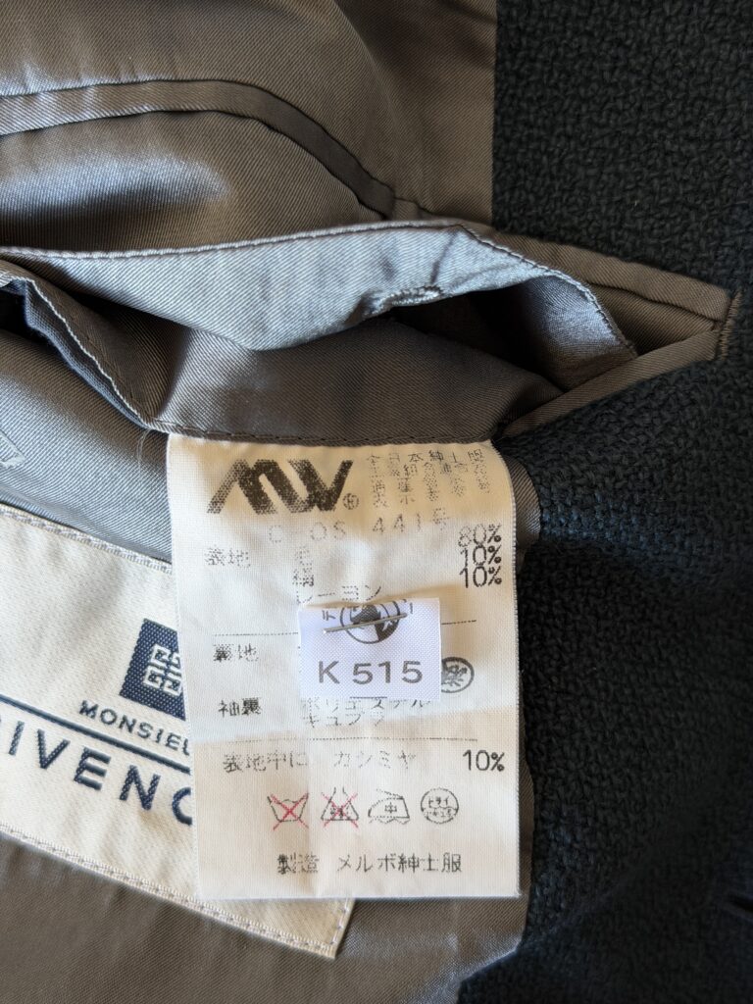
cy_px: 502
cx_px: 376
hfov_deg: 30.3
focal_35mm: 48
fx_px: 1392
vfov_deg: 39.7
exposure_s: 1/121
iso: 80
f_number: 1.78
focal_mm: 6.76
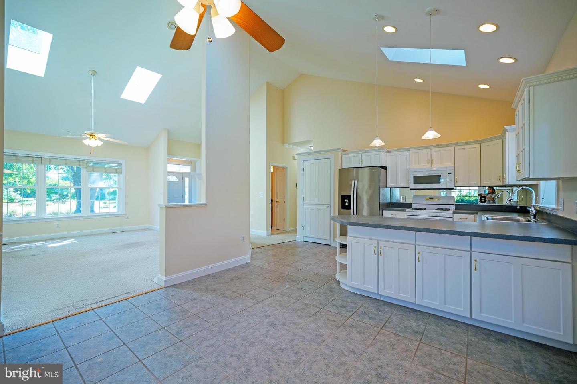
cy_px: 192
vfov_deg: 77.3
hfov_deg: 100.4
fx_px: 240
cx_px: 288
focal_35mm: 15
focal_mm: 10
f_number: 3.2
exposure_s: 1/40
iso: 100
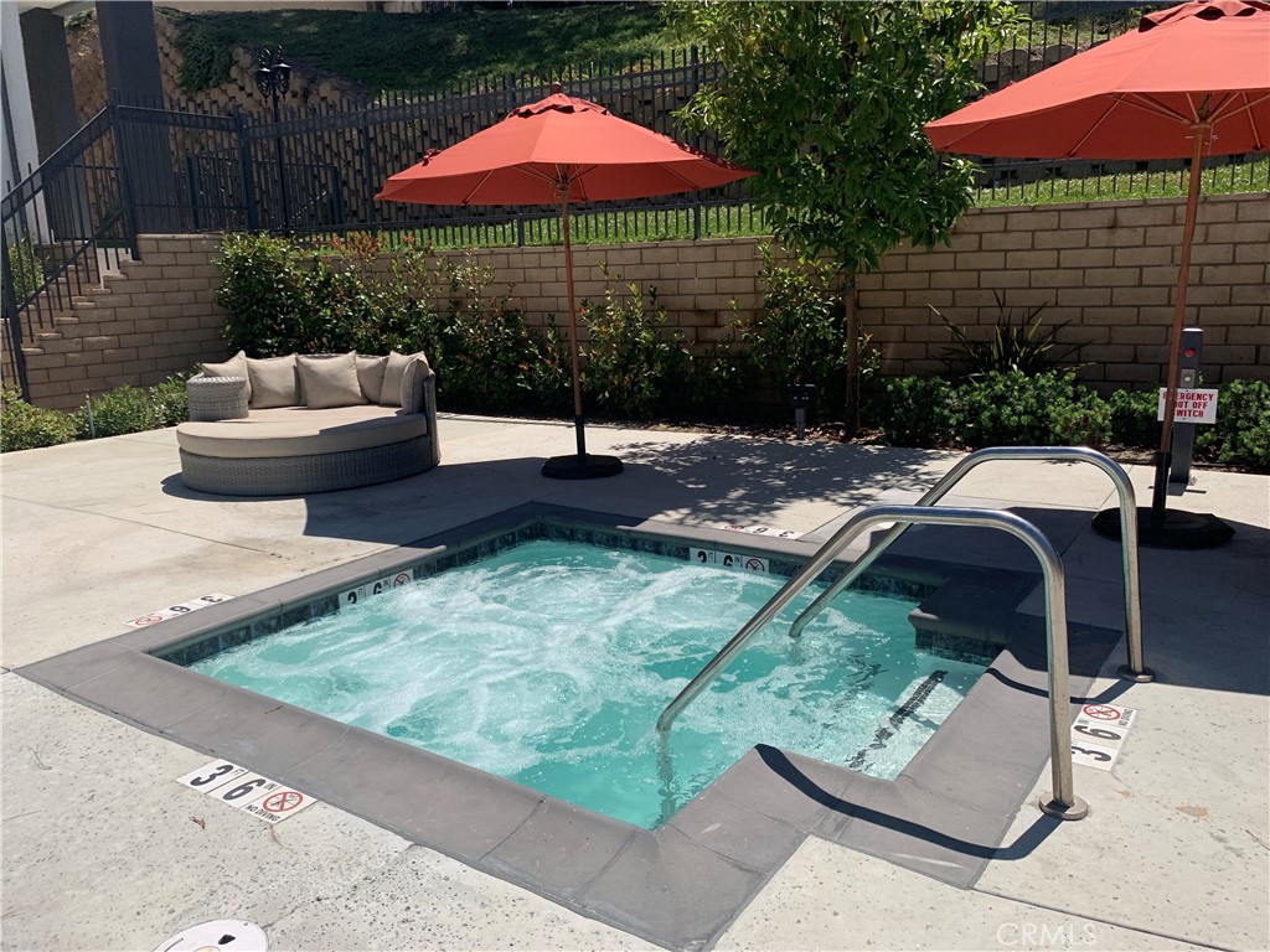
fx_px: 954
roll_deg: +2.2
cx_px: 635
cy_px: 476
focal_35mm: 26
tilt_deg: -11.8
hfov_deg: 67.3
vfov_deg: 53.1
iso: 25
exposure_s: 1/3401
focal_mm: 4.25
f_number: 1.8
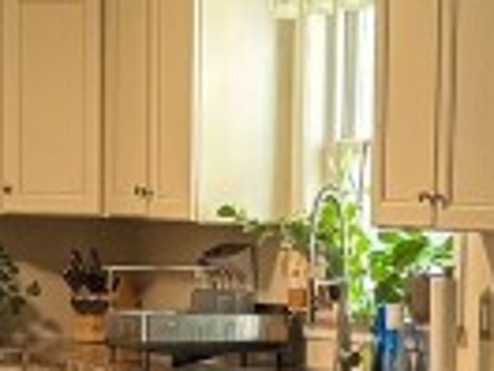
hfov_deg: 10.6
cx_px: 240
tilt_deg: -11.5
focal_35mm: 186
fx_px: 2654
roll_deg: -0.1
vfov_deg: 7.7
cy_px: 660
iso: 250
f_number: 1.78
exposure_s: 1/60
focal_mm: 6.86
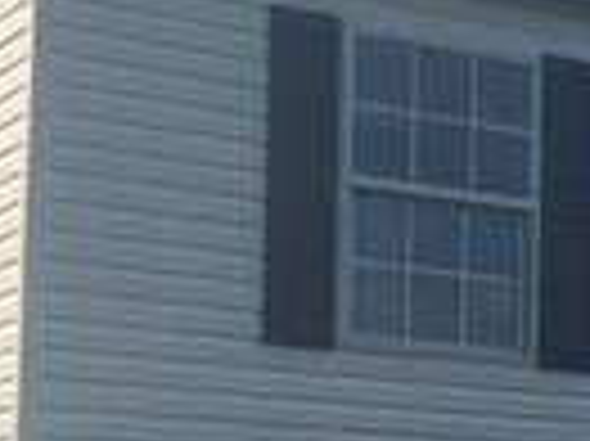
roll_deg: -1.0
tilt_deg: +7.2
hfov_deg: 13.3
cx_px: 811
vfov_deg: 10.4
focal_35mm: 142
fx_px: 2418
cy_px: 418
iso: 25
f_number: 2.2
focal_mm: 4.15
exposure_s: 1/1508
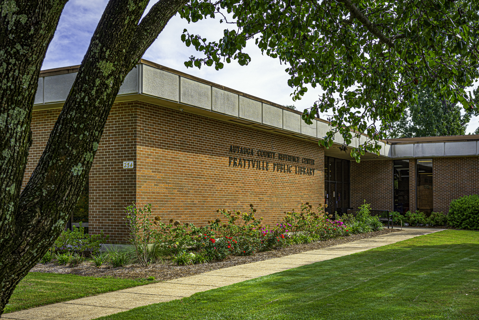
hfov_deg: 43.6
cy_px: 160
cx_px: 240
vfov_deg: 29.9
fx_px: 599
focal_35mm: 45
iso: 200
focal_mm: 30
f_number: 8
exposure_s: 1/400
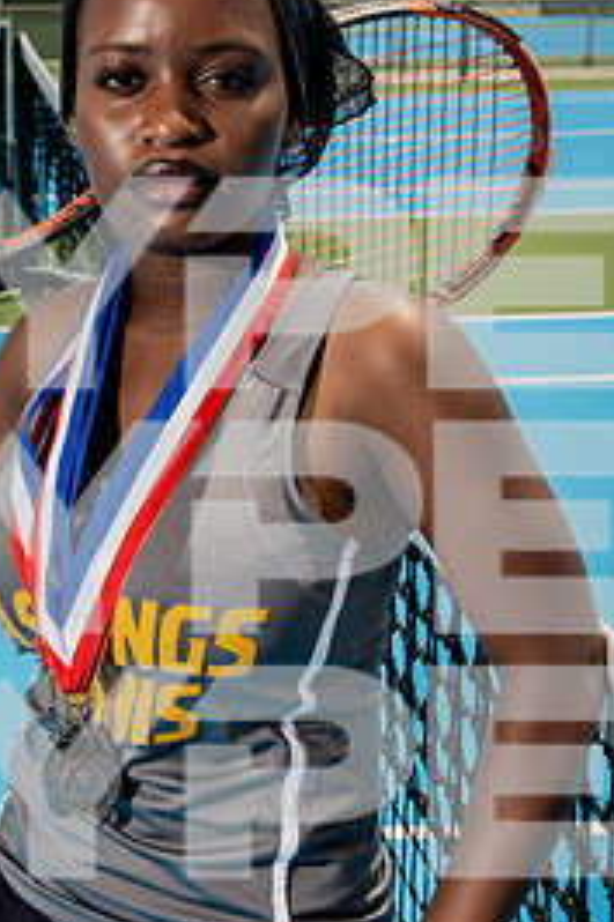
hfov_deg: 15.4
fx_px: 2254
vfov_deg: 23.1
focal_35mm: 88
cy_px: 530
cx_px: 153
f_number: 11
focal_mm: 52
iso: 100
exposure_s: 1/200
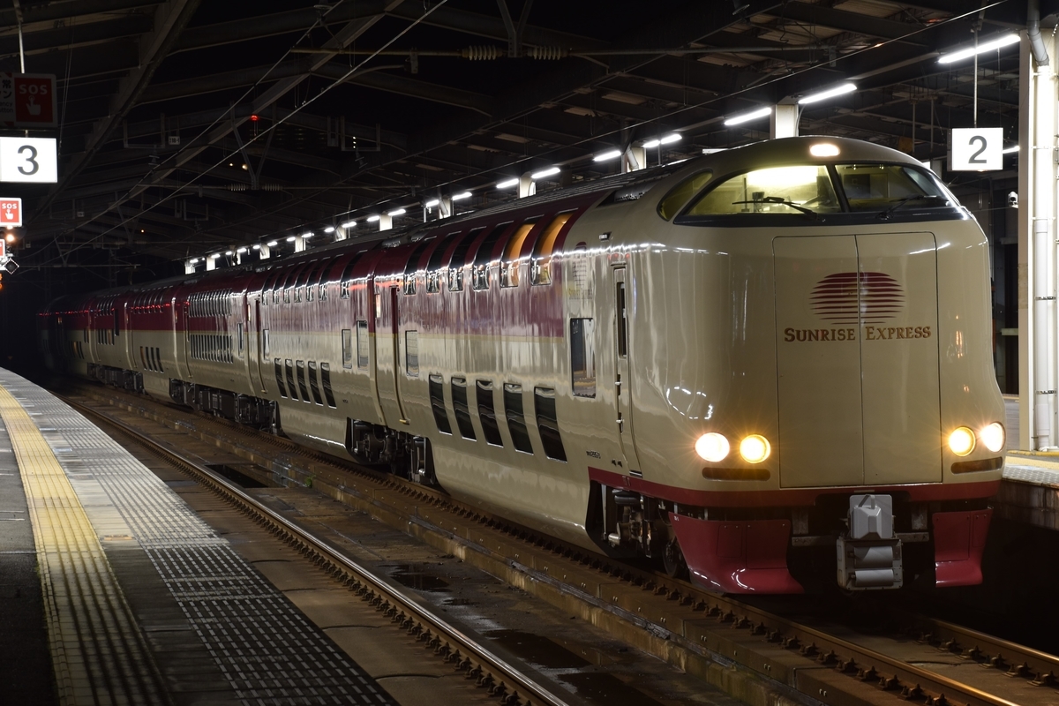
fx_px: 2912
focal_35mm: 99
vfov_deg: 13.8
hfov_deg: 20.6
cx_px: 530
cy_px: 353
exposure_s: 1
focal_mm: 66
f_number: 5.6
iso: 160
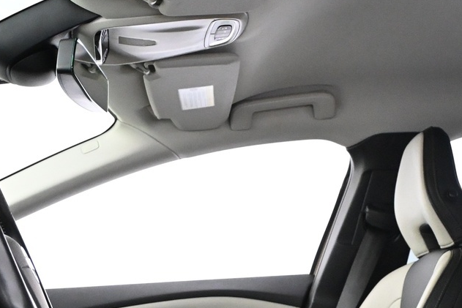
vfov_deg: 17.1
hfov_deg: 26.0
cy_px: 339
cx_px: 126
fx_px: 988
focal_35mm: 77
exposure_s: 1/60
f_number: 3.8
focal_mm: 20
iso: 4500
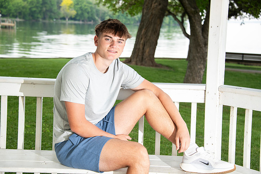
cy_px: 87
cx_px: 130
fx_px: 522
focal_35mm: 72
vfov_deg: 18.9
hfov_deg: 28.1
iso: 320
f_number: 5.6
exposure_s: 1/160
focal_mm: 72
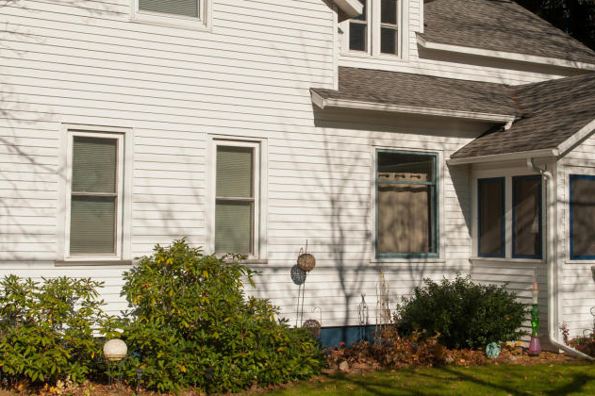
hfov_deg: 31.4
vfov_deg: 21.2
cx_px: 338
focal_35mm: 64
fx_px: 1057
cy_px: 156
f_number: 8
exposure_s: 1/2500
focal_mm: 35
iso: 400
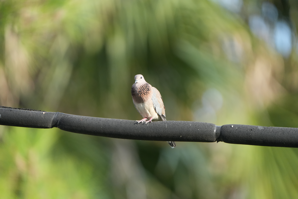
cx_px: 149
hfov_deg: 3.4
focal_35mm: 600
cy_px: 100
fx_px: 4966
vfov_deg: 2.3
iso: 4000
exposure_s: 1/2000
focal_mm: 600
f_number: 6.3
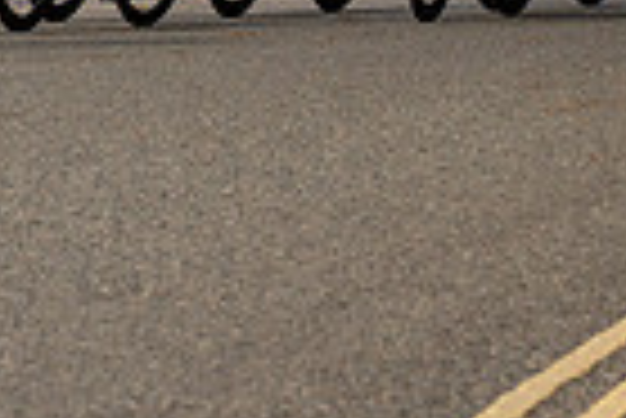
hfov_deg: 7.0
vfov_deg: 4.7
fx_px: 5083
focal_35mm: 292
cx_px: -230
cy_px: -164
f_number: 6.3
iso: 400
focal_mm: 70
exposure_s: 1/640
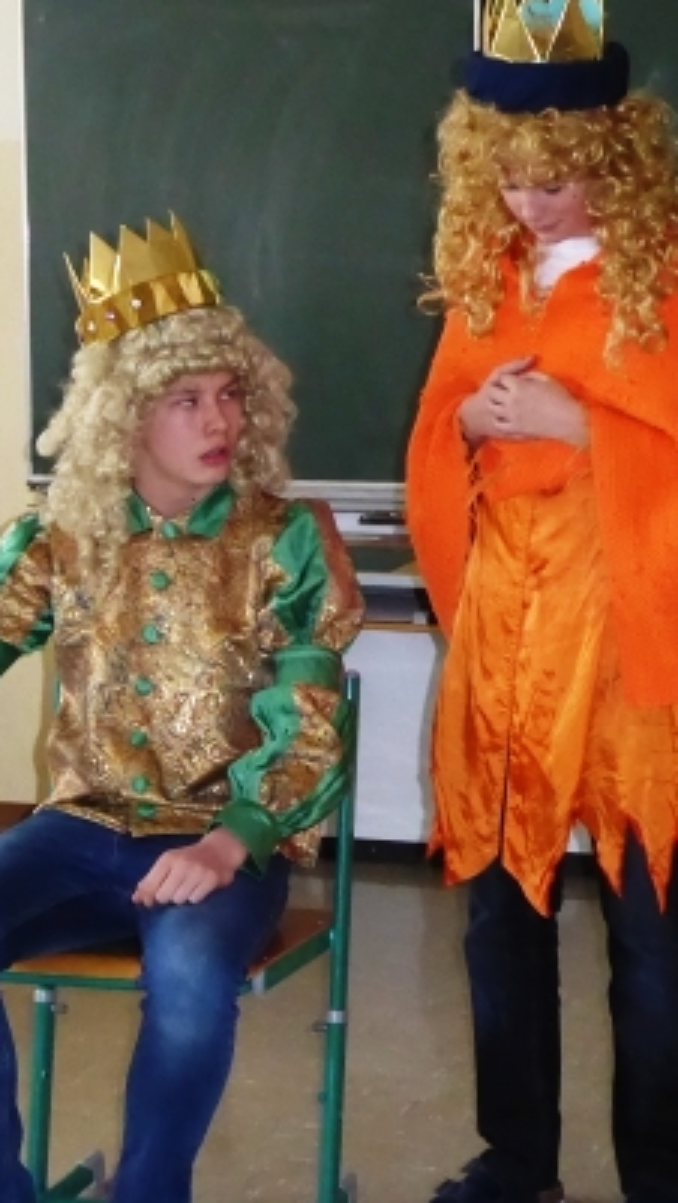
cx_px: 390
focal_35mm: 99
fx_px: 3159
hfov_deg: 12.2
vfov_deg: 21.6
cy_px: 588
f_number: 4.1
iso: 800
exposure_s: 1/125
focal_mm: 9.6
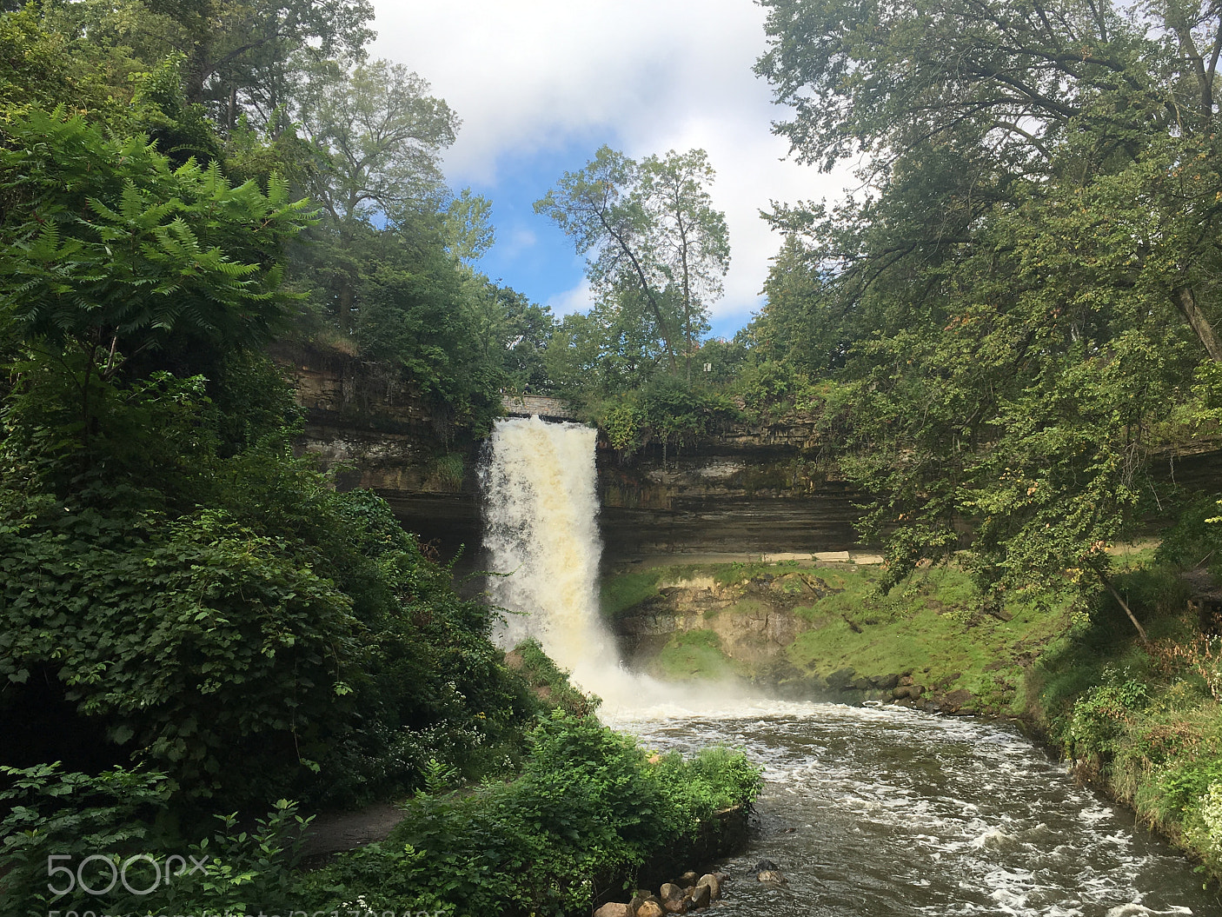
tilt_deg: +8.4
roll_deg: +0.2
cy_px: 468
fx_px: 1165
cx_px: 688
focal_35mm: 33
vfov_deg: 43.0
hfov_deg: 55.2
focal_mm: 4.15
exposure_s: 1/686
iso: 25
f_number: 2.2
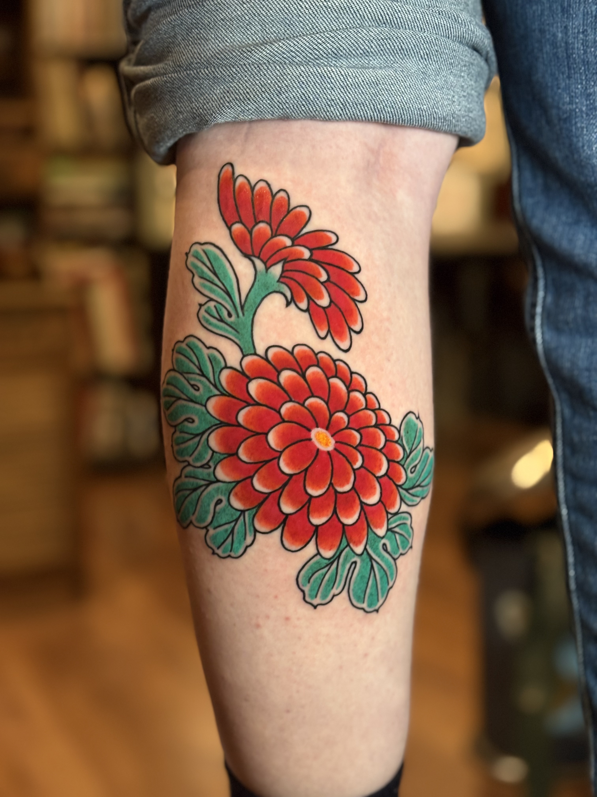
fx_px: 1196
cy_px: 398
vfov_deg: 36.8
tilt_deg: -6.8
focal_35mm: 52
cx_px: 298
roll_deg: +1.0
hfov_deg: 28.0
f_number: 1.6
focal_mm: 5.96
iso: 200
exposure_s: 1/33
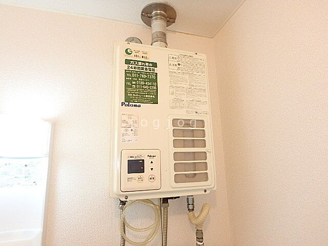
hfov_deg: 79.0
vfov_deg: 63.4
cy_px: 123
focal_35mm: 21
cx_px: 164
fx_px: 199
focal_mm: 3.7
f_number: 3.5
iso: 200
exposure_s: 1/30
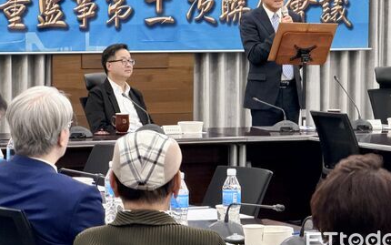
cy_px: 54
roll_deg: -0.1
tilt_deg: -3.3
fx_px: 1578
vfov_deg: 8.8
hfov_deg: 14.1
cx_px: 199
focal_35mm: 148
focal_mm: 16.89
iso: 640
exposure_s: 1/60
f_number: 2.8
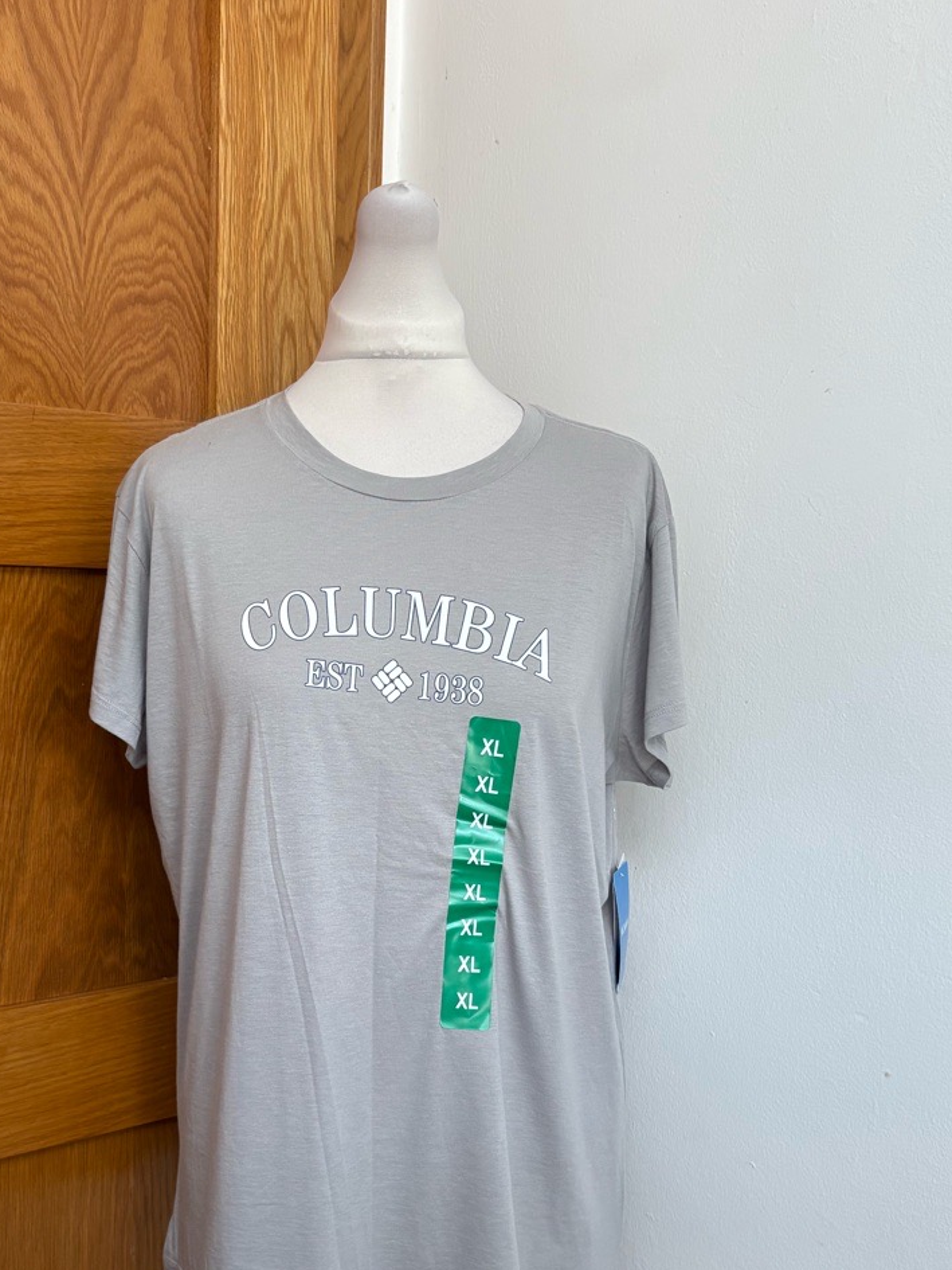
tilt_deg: -6.9
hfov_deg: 32.7
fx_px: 1613
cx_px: 360
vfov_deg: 42.5
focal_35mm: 44
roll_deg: -1.5
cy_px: 814
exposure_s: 1/102
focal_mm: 5.96
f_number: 1.6
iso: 125
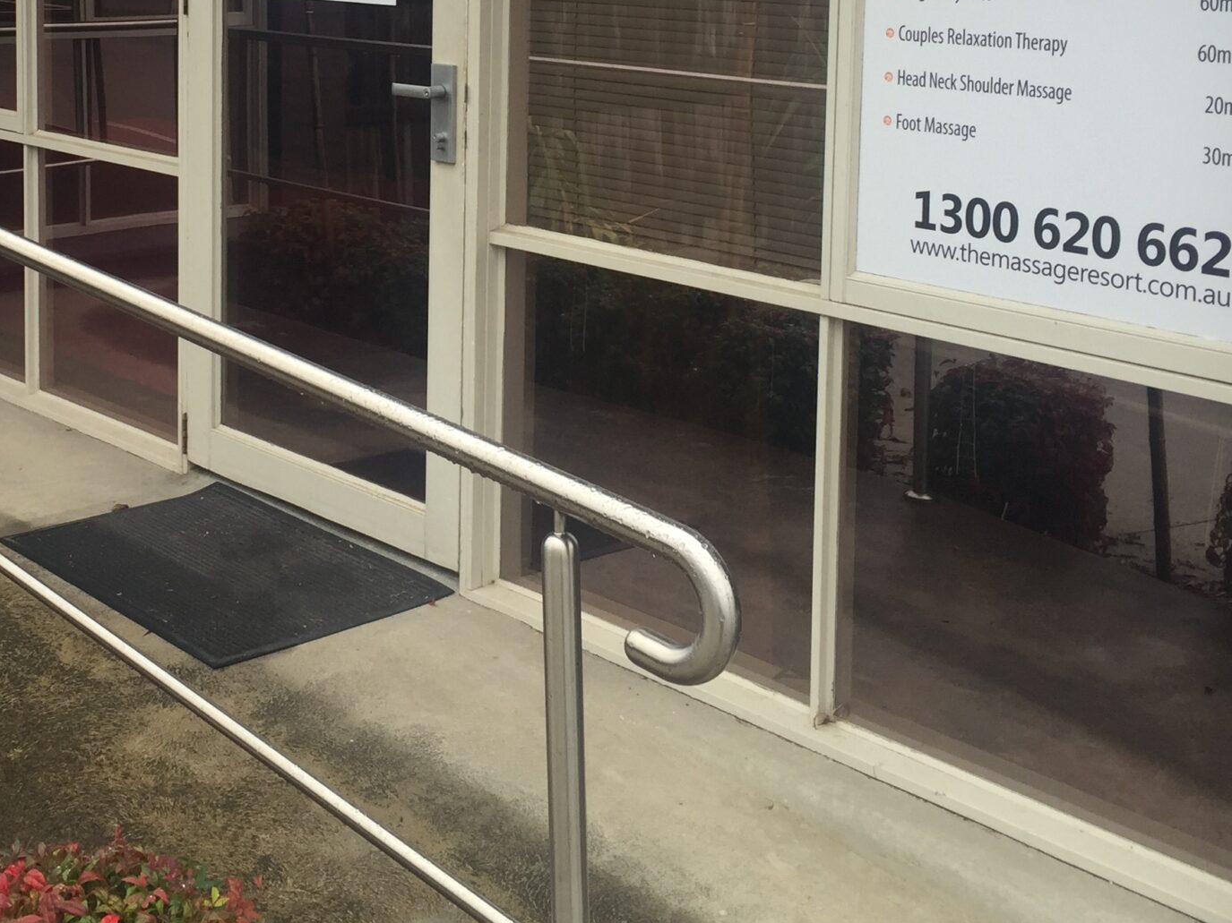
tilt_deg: -4.4
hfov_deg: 34.9
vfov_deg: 26.2
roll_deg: -1.1
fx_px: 1922
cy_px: 93
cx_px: 343
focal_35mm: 54
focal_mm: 4.15
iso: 32
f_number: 2.2
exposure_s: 1/162
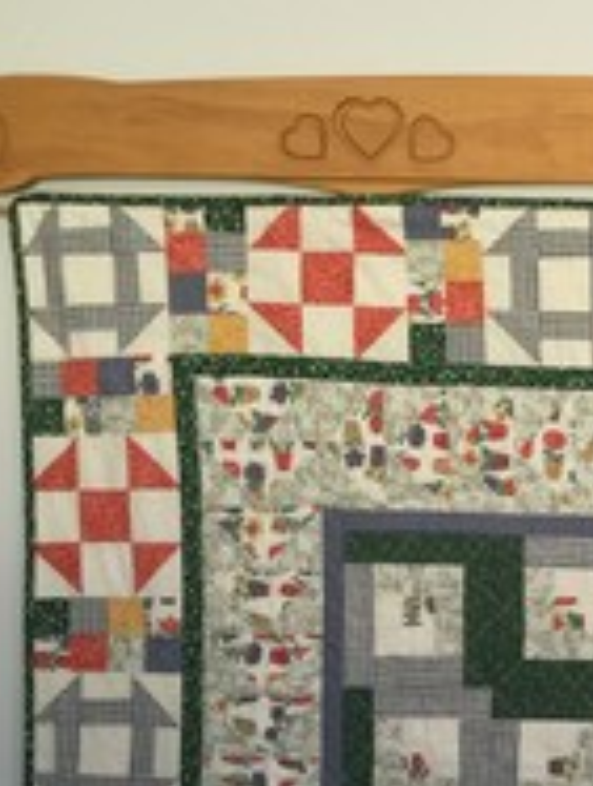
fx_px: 1480
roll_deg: -0.6
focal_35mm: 65
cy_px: 706
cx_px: 578
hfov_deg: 21.9
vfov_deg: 28.6
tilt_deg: -1.4
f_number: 2.2
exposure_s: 1/17
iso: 64
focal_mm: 4.15
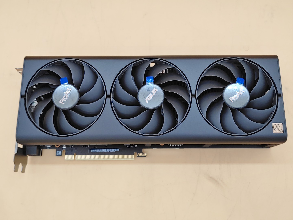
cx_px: 146
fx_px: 279
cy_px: 110
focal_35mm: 33
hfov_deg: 55.4
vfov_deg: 42.9
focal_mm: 4.36
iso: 50
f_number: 1.8
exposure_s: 1/120
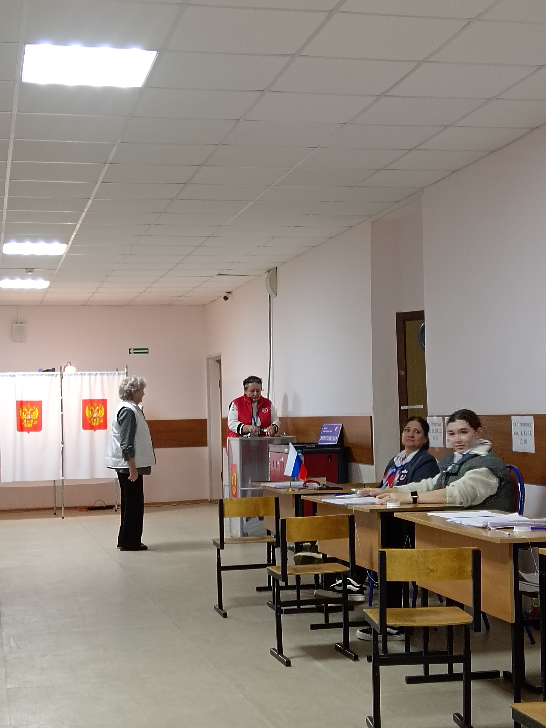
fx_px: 1220
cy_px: 364
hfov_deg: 25.2
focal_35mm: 58
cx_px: 273
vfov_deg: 33.2
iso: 713
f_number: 1.9
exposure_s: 1/30
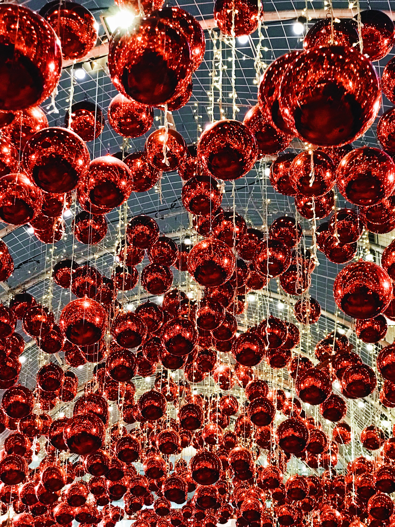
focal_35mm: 57
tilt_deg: +18.5
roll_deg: -0.6
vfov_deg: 33.8
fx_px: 867
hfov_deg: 25.7
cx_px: 198
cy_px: 264
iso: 400
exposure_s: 1/50
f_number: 2.8
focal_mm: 6.6
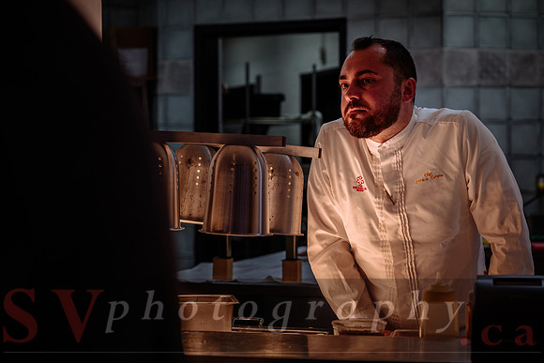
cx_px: 307
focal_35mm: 80
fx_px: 1203
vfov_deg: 17.2
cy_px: 203
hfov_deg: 25.5
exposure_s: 1/160
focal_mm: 70
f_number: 4
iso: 100
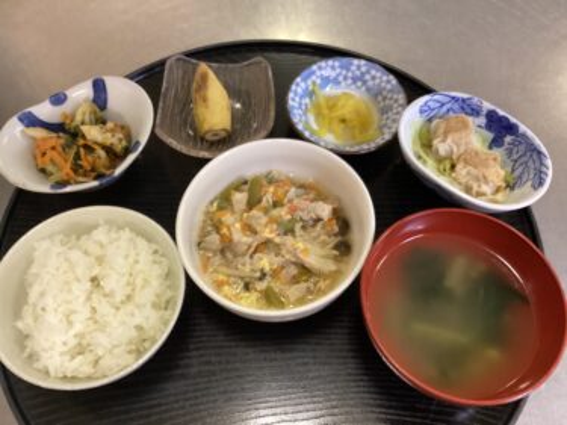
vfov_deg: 45.4
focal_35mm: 31
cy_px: 212
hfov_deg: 58.4
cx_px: 284
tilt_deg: -61.8
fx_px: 508
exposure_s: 1/40
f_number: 2.4
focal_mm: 3.3
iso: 250
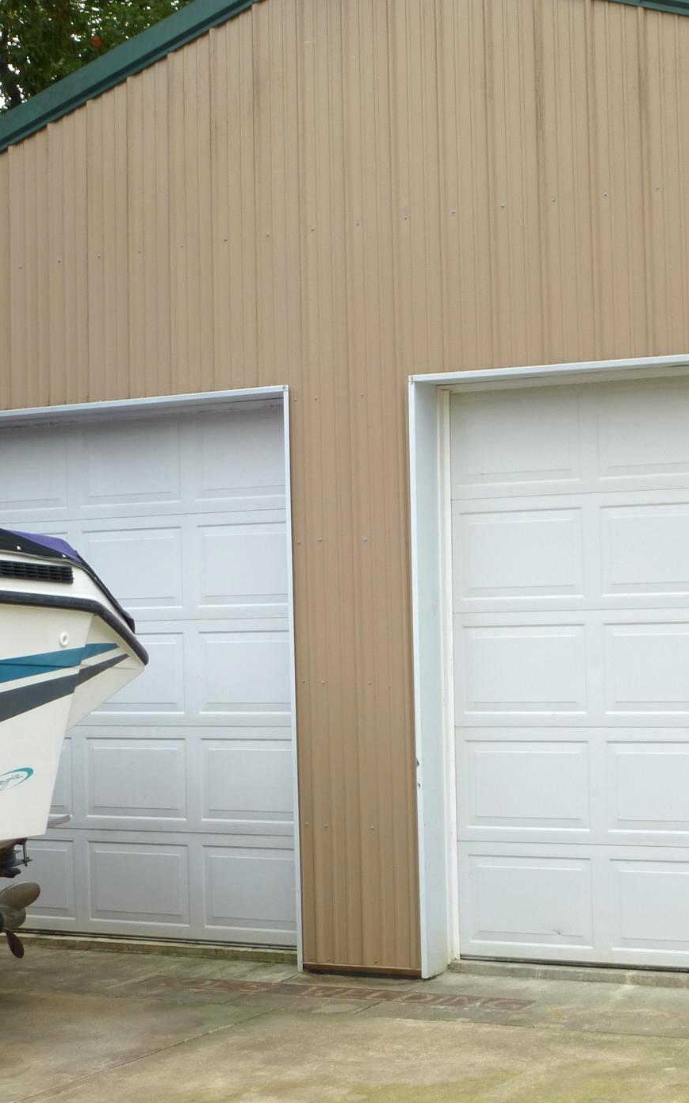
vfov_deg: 32.0
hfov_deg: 20.0
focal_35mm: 64
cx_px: 595
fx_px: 1923
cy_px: 523
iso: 100
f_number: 3.9
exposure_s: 1/320
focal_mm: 7.4
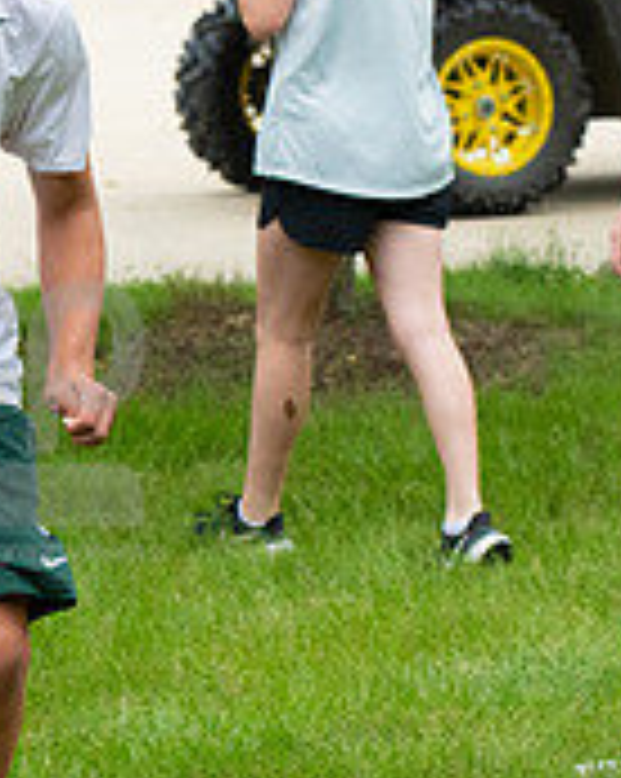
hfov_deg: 5.2
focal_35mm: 299
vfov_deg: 6.5
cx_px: 9
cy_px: 407
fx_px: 6881
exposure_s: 1/1000
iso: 1250
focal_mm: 95
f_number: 5.6
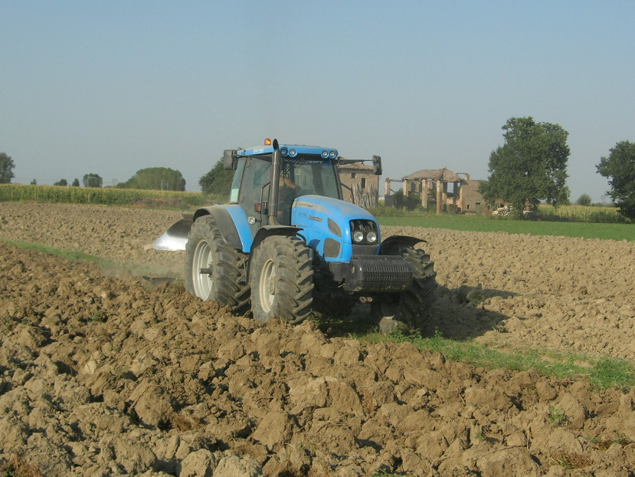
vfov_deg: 23.3
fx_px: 1156
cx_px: 303
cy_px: 220
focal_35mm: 63
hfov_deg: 30.7
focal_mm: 10.6
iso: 64
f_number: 5.4
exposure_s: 1/442
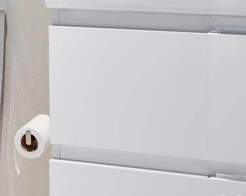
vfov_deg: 11.0
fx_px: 968
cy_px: -134
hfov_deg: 13.8
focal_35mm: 133
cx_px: -96
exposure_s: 1/5
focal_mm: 33
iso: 400
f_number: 7.1
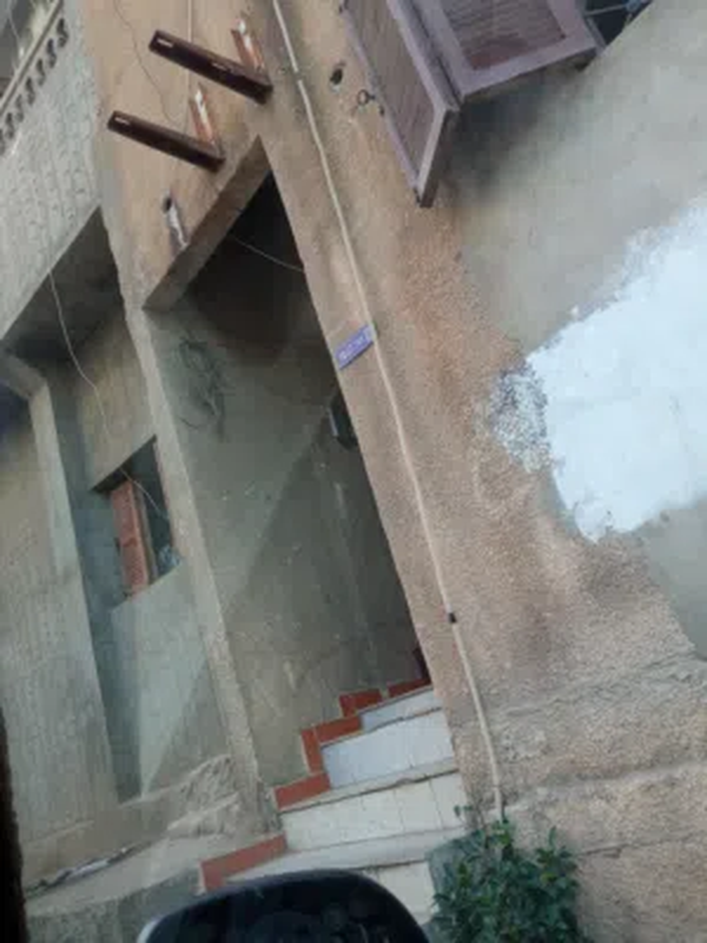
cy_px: 472
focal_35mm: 27
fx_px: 735
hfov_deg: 51.4
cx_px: 354
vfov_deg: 65.3
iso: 112
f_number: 2.2
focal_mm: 3.79
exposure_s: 1/50
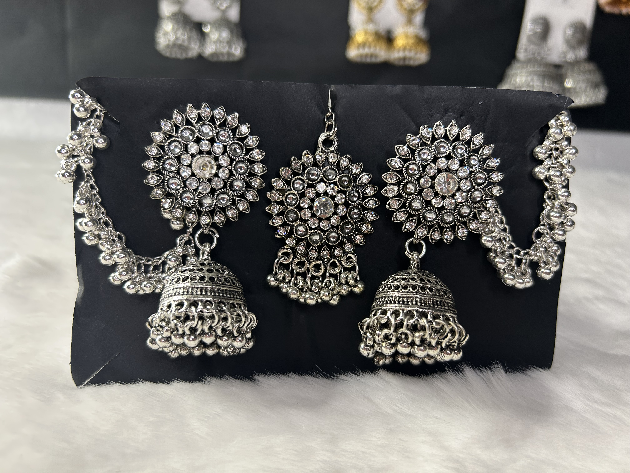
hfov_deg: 67.3
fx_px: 473
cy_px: 236
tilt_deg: -22.3
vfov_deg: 53.1
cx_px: 315
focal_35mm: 26
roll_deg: -3.1
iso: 80
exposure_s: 1/50
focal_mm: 5.7
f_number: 1.5
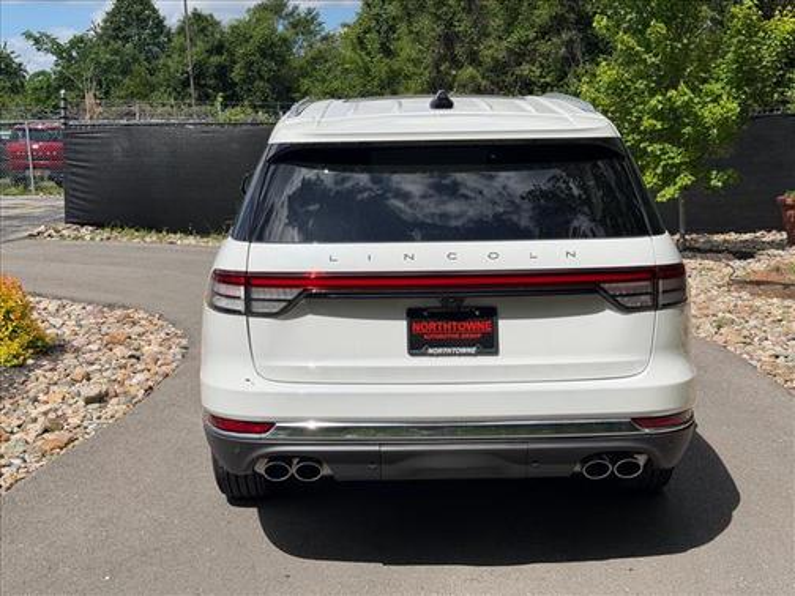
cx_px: 398
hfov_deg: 39.7
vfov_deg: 30.3
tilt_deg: -7.2
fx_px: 1102
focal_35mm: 48
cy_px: 298
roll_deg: +3.3
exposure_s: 1/8772
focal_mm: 6.76
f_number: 1.78
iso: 64
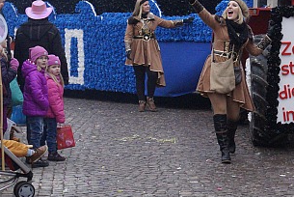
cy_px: 16
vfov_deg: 11.4
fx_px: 981
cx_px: 234
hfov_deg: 16.9
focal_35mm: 120
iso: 3200
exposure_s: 1/500
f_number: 9
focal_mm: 40
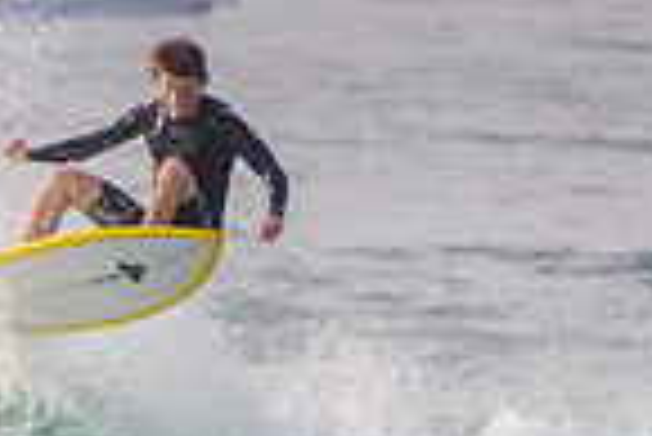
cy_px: 668
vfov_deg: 0.6
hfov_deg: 0.9
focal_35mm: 2201
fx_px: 39902
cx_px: -222
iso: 280
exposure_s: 1/2000
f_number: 5.6
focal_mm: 400
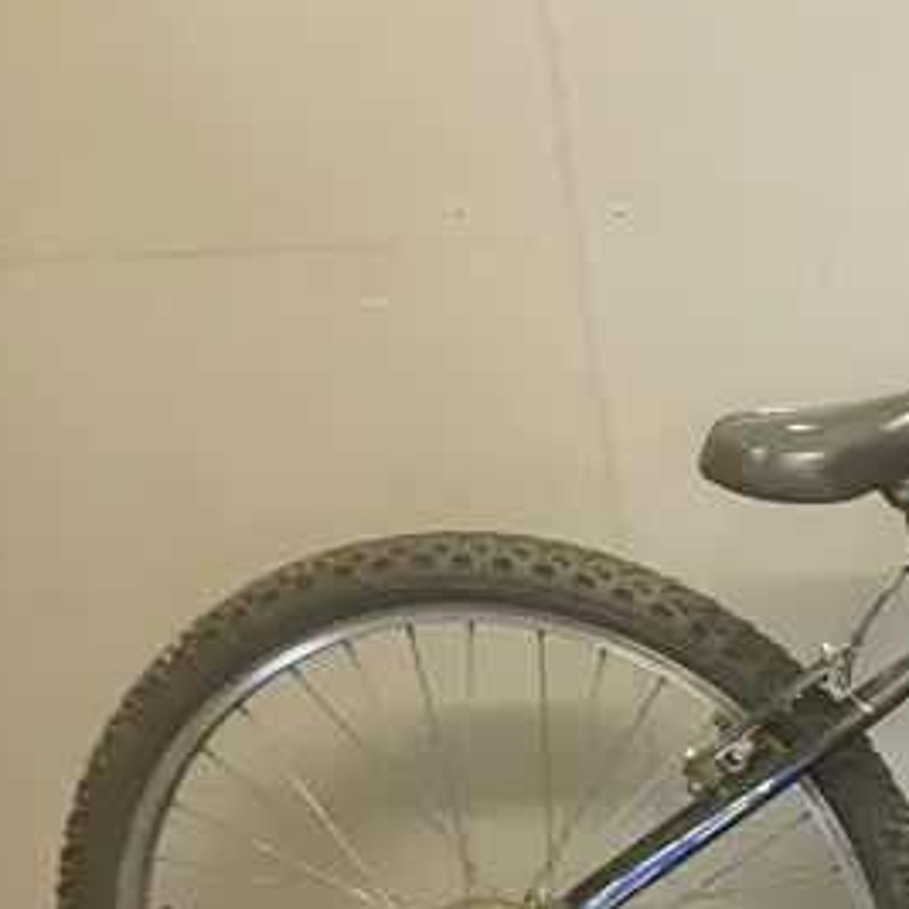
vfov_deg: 17.9
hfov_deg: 16.9
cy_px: 889
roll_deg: +2.8
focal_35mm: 95
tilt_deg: -25.3
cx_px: 1287
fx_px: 2822
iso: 200
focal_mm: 3.99
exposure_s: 1/50
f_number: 1.8
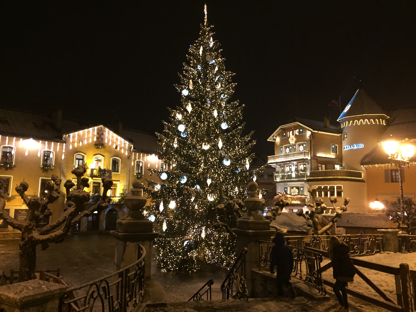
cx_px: 208
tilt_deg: +7.8
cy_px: 156
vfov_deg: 48.2
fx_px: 349
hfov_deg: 61.7
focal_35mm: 29
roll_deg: -0.9
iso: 250
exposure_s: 1/20
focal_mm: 4.15
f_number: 2.2
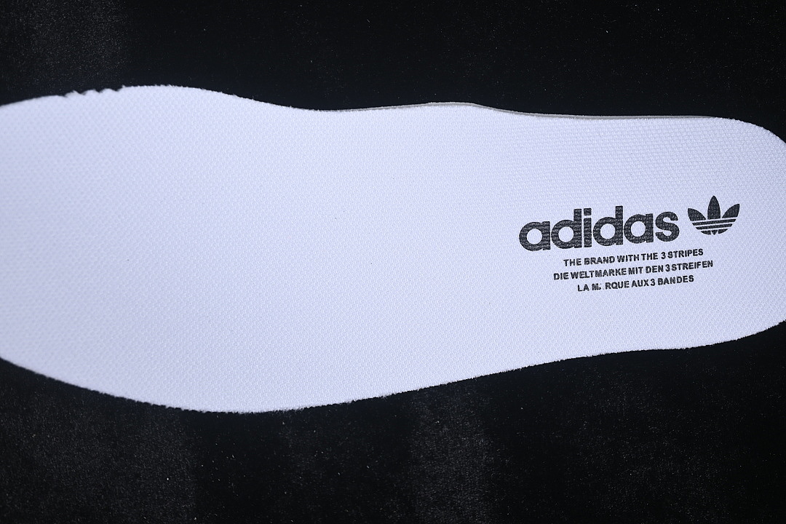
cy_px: 262
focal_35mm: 75
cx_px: 393
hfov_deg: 27.0
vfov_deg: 18.2
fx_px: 1637
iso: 160
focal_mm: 50
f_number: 7.1
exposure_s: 1/80
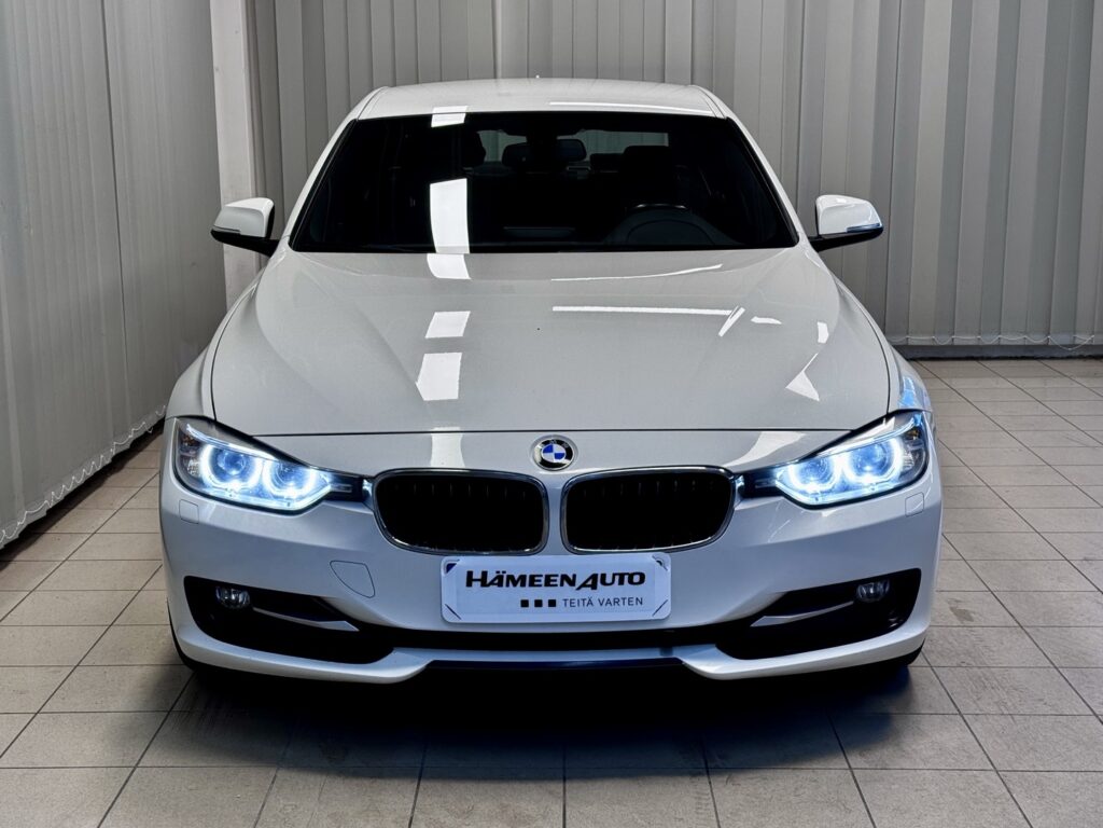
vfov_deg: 30.3
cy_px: 414
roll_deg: +0.8
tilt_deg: -11.4
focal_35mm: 48
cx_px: 552
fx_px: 1529
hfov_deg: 39.7
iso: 100
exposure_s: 1/252
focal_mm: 6.76
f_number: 1.78
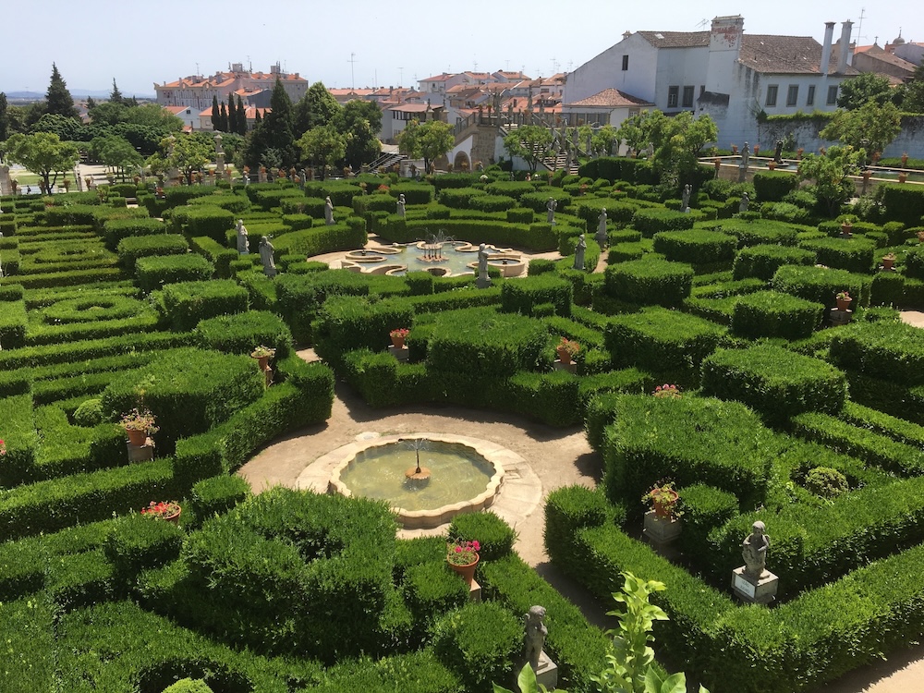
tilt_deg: -16.7
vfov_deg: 48.2
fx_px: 774
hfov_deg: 61.7
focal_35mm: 29
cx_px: 462
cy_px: 346
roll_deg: +1.4
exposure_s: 1/950
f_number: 2.2
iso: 25
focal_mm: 4.15
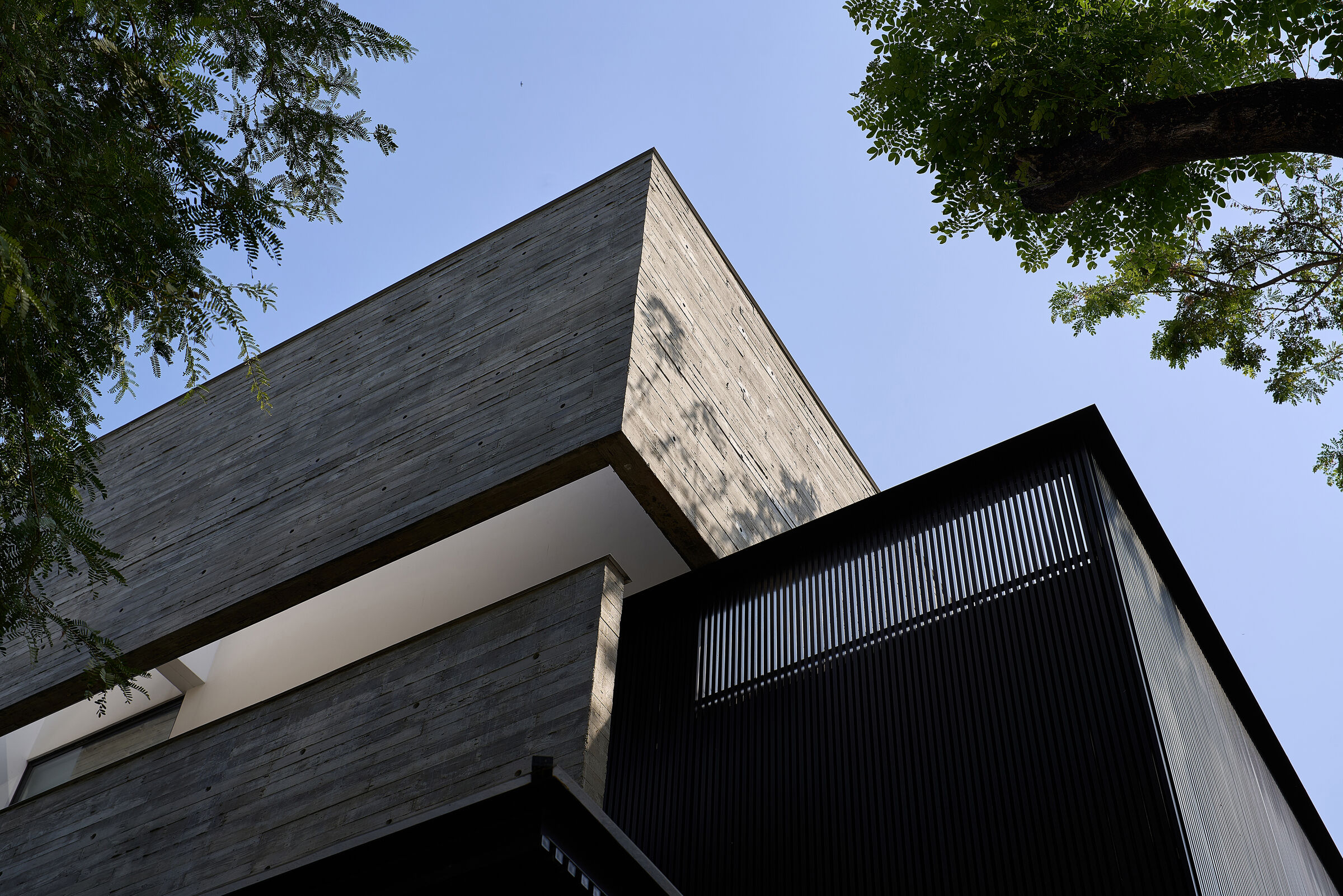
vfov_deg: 31.9
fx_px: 1567
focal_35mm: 42
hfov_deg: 46.4
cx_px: 672
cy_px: 448
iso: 100
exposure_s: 1/200
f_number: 8
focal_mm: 42
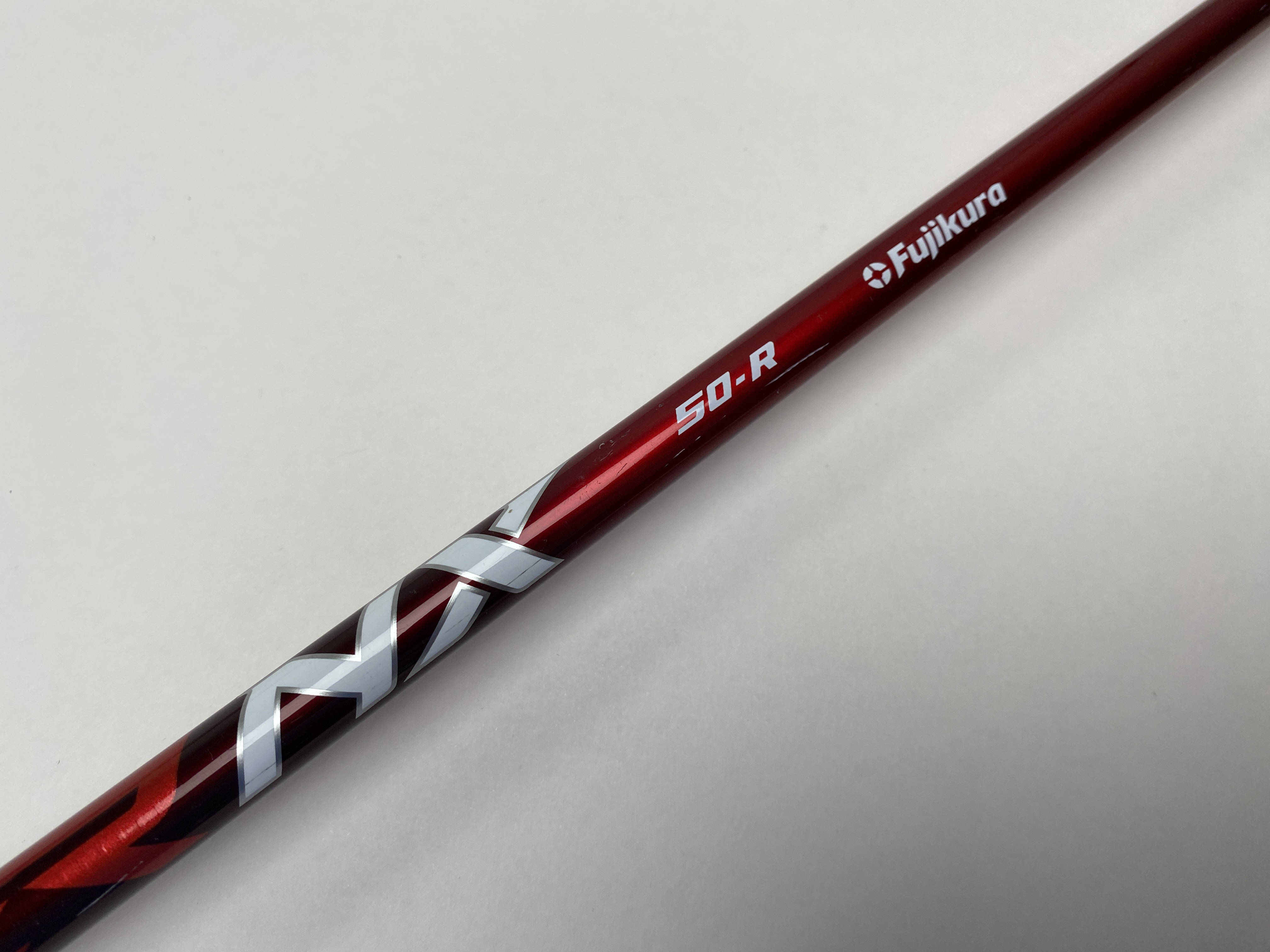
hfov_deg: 67.3
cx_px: 635
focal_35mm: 26
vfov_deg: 53.1
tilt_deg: -73.6
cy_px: 476
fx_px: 954
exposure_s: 1/323
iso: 32
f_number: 1.8
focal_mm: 4.25
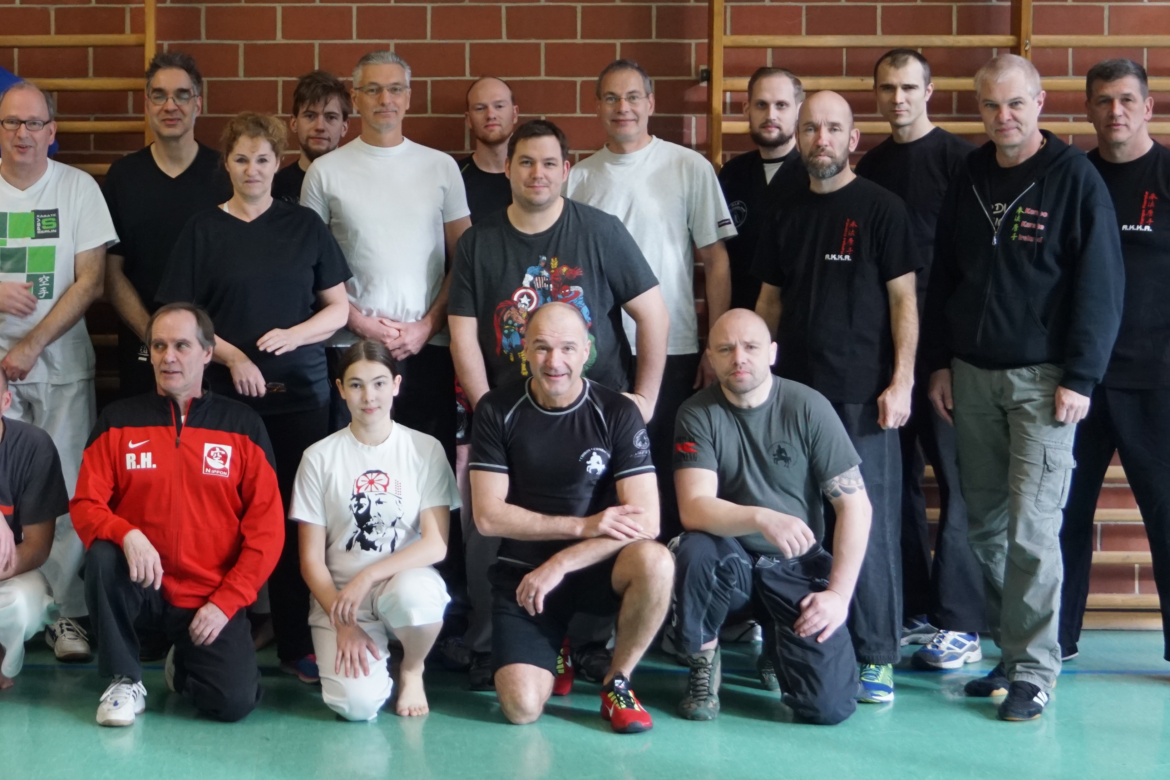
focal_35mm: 77
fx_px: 2502
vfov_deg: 17.6
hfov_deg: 25.8
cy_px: 218
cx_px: 213
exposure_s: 1/160
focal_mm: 28
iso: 1000
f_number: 4.5
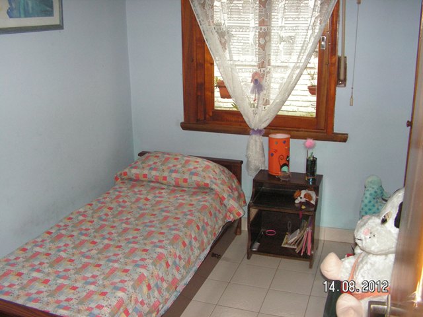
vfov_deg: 39.7
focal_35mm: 36
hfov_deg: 51.4
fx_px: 440
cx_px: 212
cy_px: 158
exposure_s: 1/40
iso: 160
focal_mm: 6
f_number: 3.2
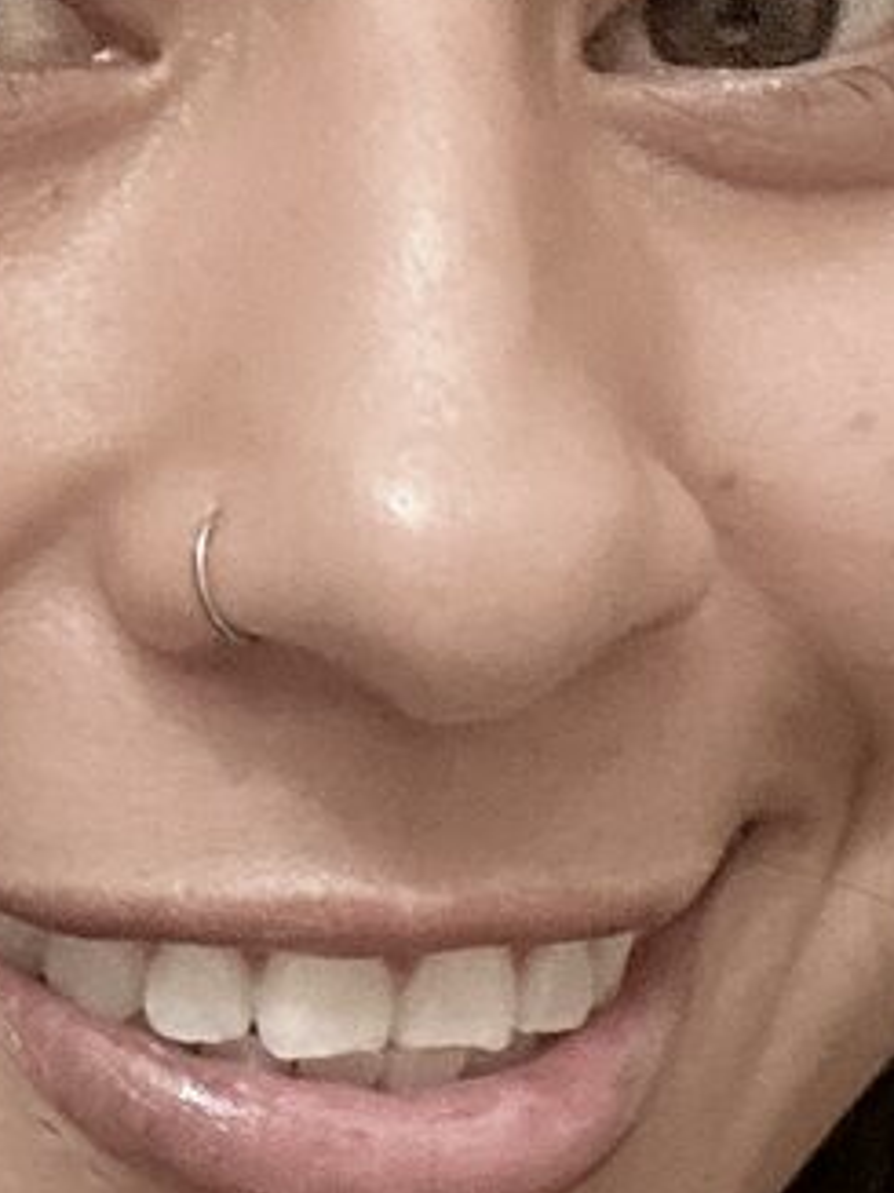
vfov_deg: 12.9
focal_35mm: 147
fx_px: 5065
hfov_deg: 9.8
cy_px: 1638
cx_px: -376
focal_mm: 2.69
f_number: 1.9
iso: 250
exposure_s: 1/60
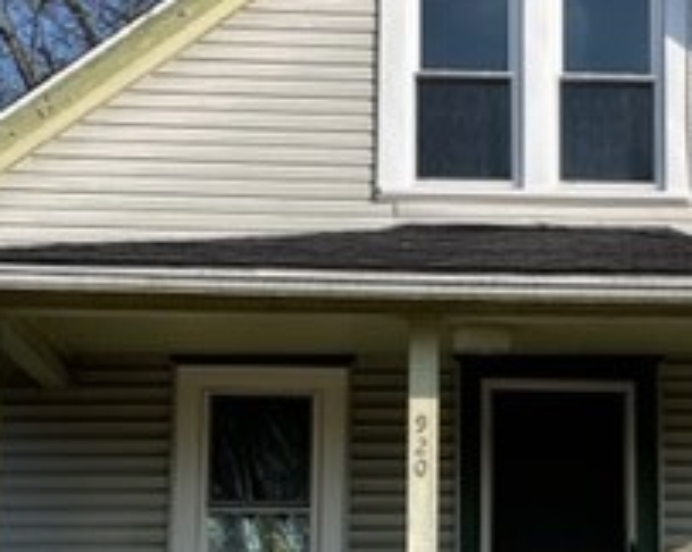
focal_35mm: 80
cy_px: 361
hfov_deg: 23.7
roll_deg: -0.2
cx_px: 477
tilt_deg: +7.9
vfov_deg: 19.1
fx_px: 1637
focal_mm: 5.1
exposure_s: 1/2597
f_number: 1.6
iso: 32
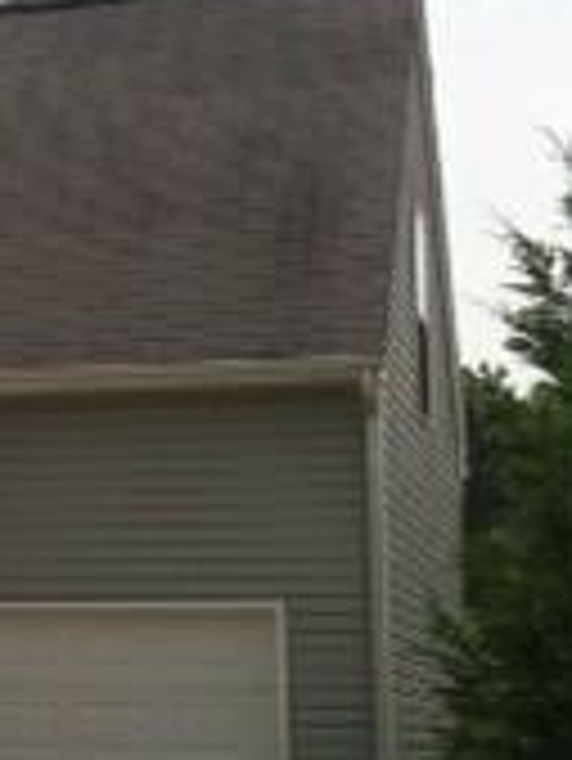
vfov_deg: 14.9
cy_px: 301
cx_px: -590
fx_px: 2905
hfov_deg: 10.3
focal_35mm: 132
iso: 80
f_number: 2.8
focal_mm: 3.85
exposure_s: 1/1250
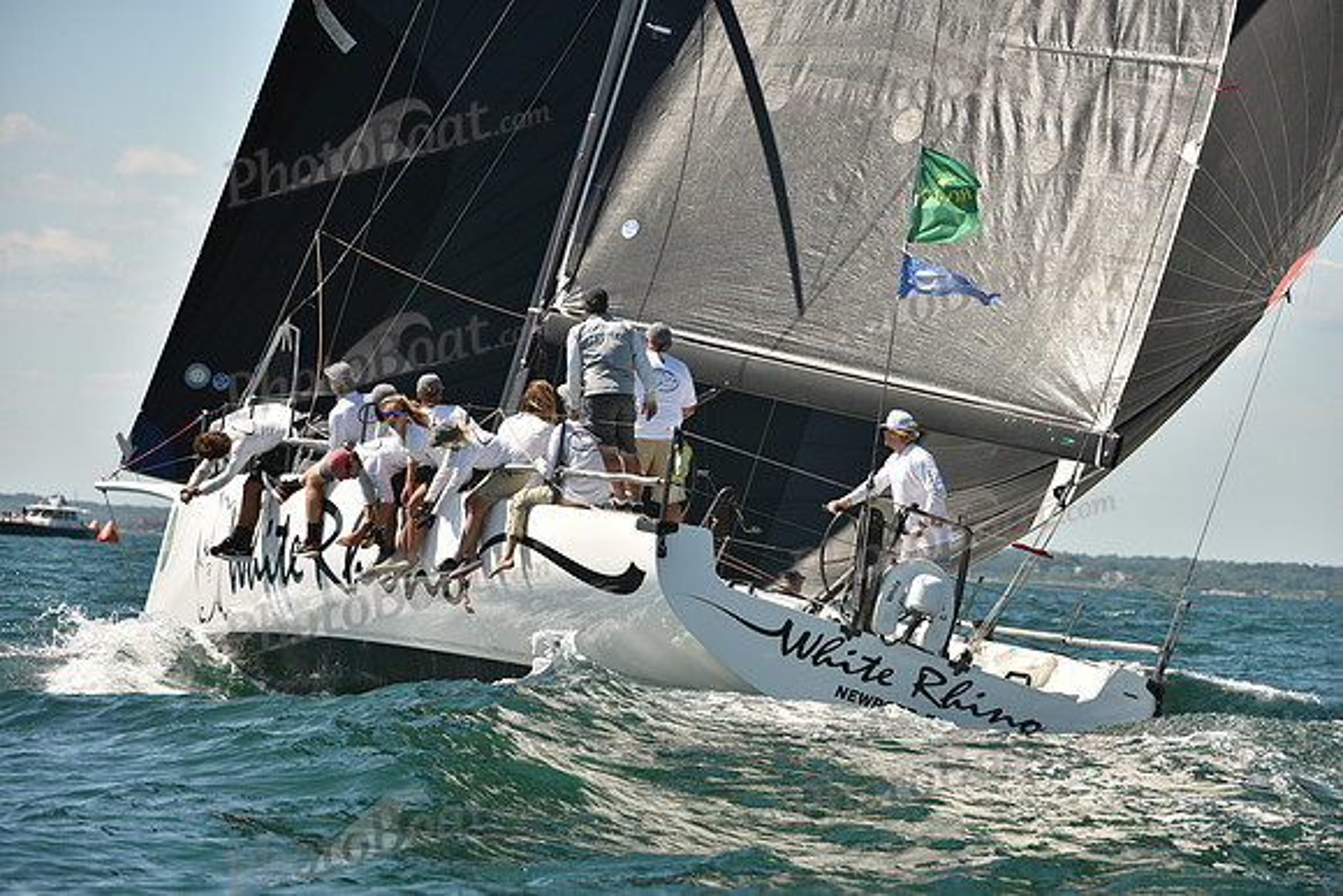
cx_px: 672
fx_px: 7463
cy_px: 448
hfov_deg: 10.3
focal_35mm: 200
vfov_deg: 6.9
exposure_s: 1/1000
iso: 250
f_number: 6.3
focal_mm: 200
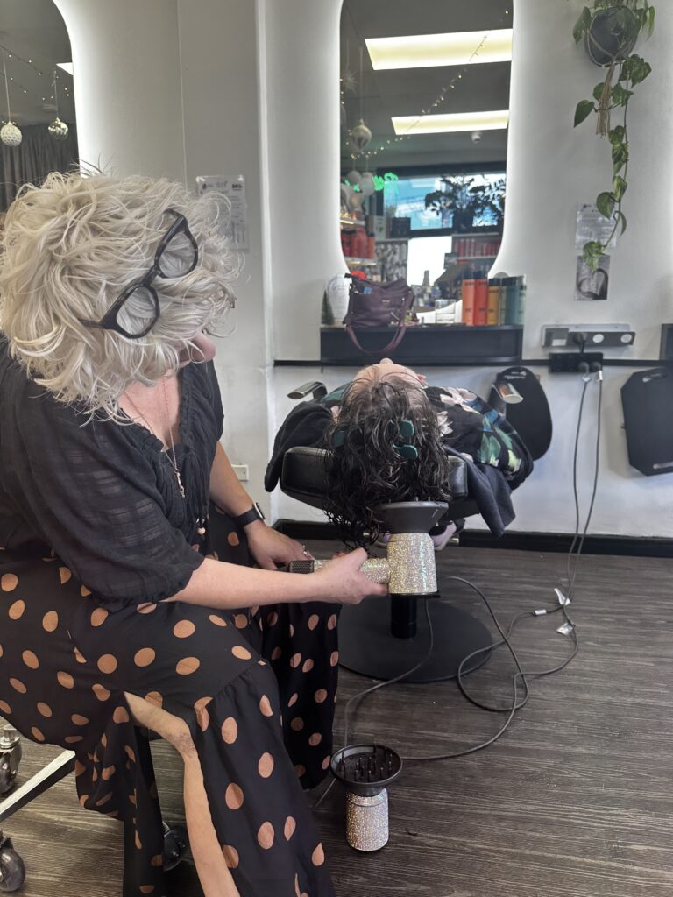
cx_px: 336
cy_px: 448
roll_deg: -1.1
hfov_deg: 56.8
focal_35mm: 24
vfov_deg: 71.6
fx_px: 622
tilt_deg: -11.4
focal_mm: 6.86
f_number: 1.78
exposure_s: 1/100
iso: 64
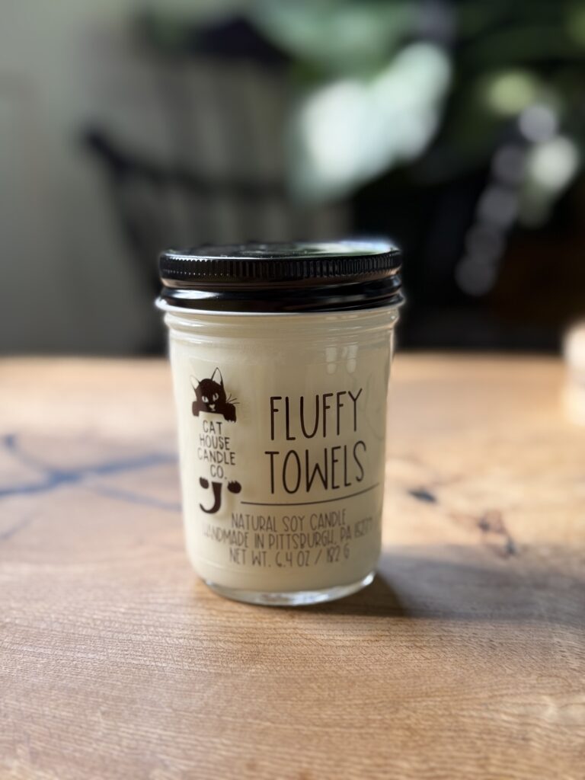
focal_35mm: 48
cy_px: 390
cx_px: 292
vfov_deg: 39.7
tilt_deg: -11.1
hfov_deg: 30.3
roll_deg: +0.6
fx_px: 1082
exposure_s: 1/122
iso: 50
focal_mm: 6.76
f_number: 1.78
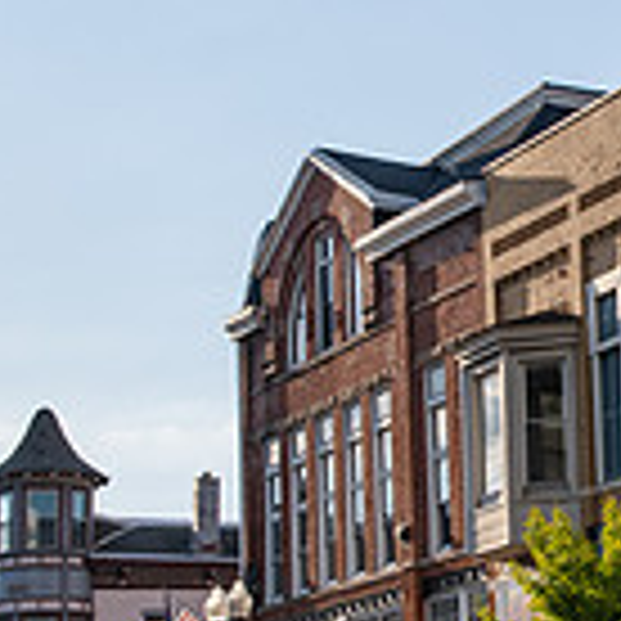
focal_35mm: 114
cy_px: 331
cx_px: 706
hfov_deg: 14.9
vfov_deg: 15.3
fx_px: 2314
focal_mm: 32
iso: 100
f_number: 4
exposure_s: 1/800
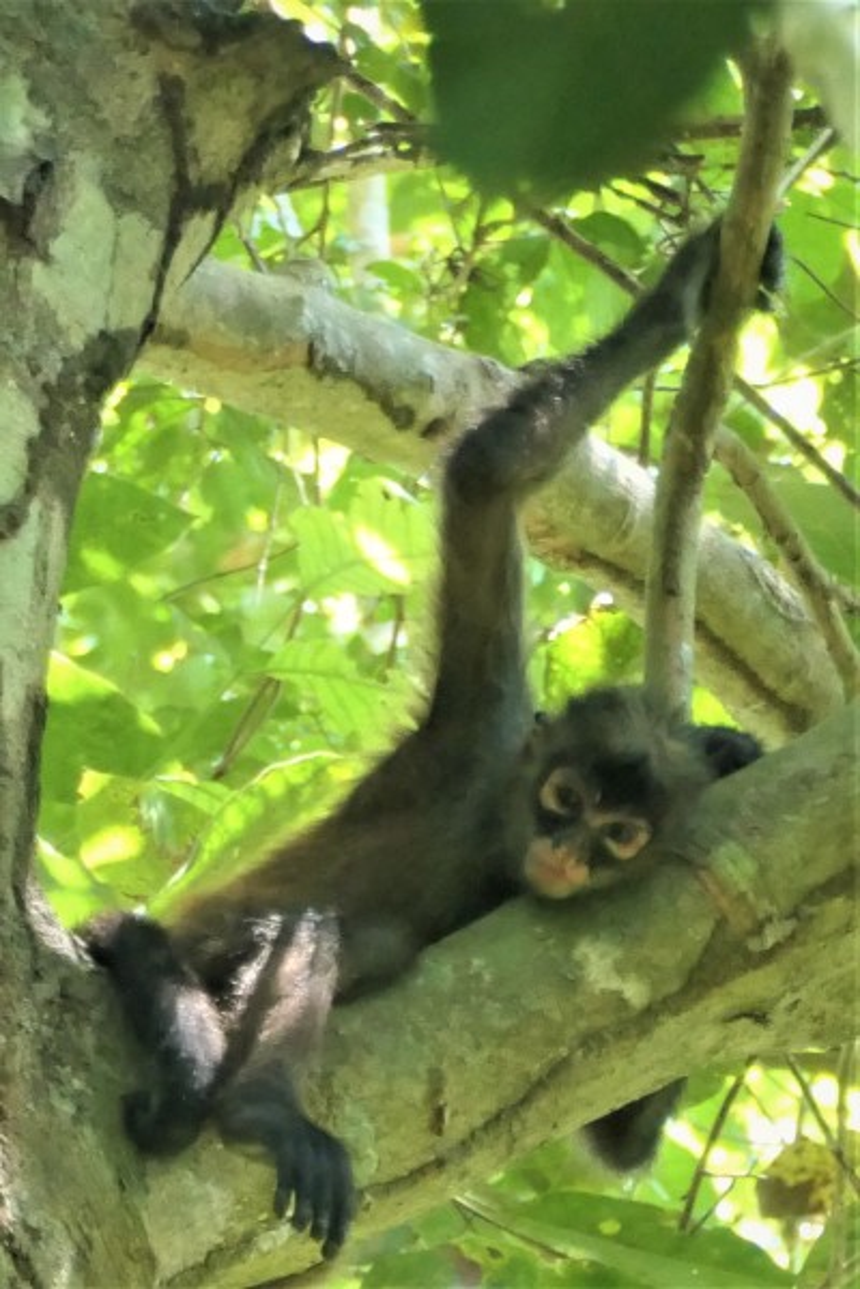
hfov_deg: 1.9
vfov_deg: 2.9
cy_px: 644
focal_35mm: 720
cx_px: 430
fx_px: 25798
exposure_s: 1/80
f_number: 6.4
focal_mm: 132
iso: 1600
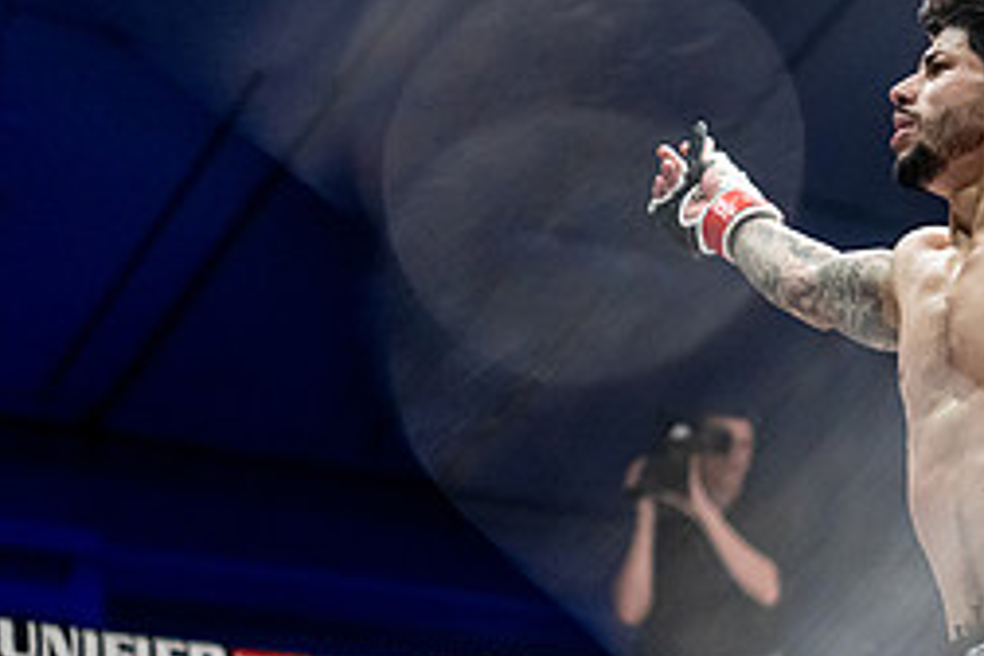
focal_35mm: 115
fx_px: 3143
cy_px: 392
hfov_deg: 17.4
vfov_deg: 11.9
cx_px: 1004
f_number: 2
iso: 3200
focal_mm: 50
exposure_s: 1/1250
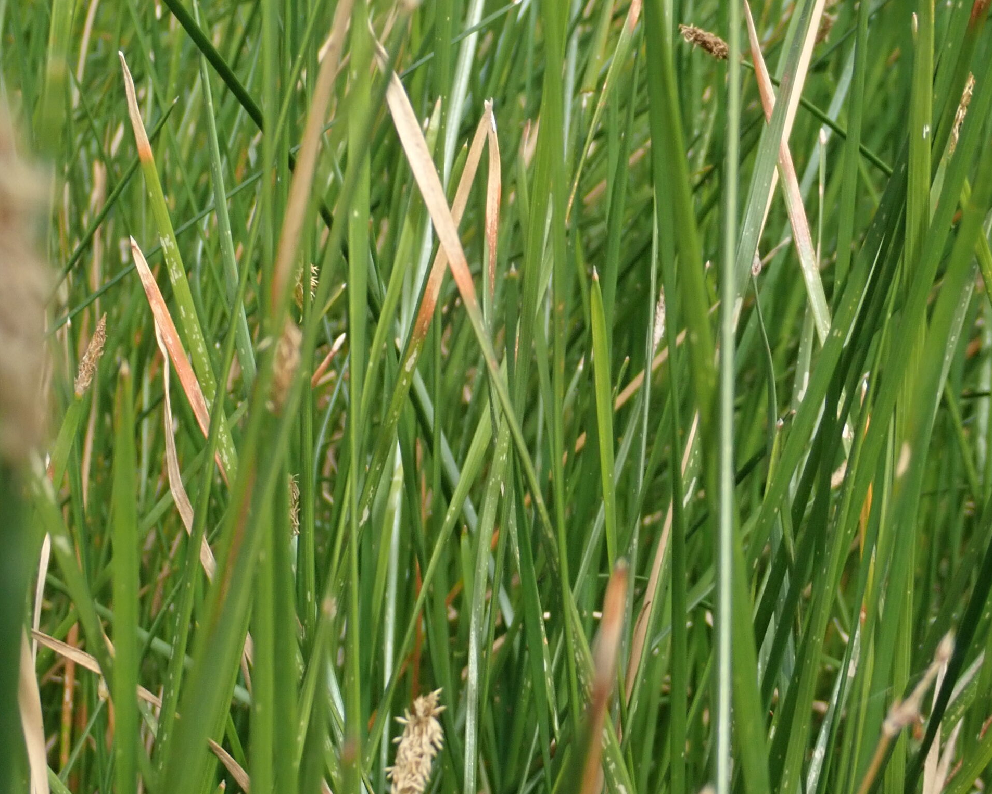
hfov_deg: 19.8
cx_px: 499
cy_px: 324
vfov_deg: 15.9
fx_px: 2848
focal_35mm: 97
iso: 250
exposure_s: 1/320
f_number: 5.6
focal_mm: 13.47
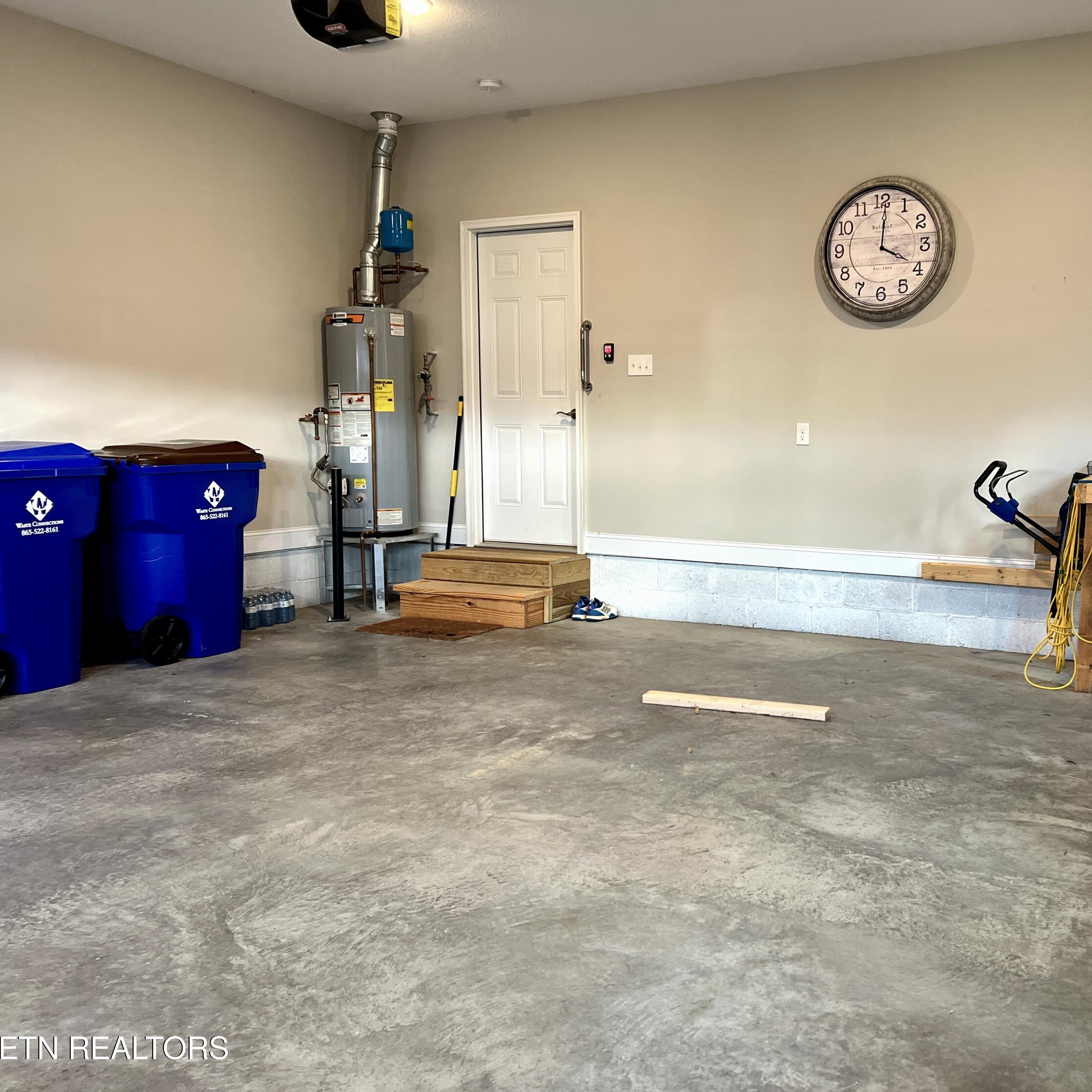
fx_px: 1106
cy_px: 546
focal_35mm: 31
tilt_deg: -5.8
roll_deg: -0.5
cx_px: 732
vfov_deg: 52.5
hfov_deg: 51.5
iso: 200
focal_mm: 5.7
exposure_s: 1/60
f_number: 1.5
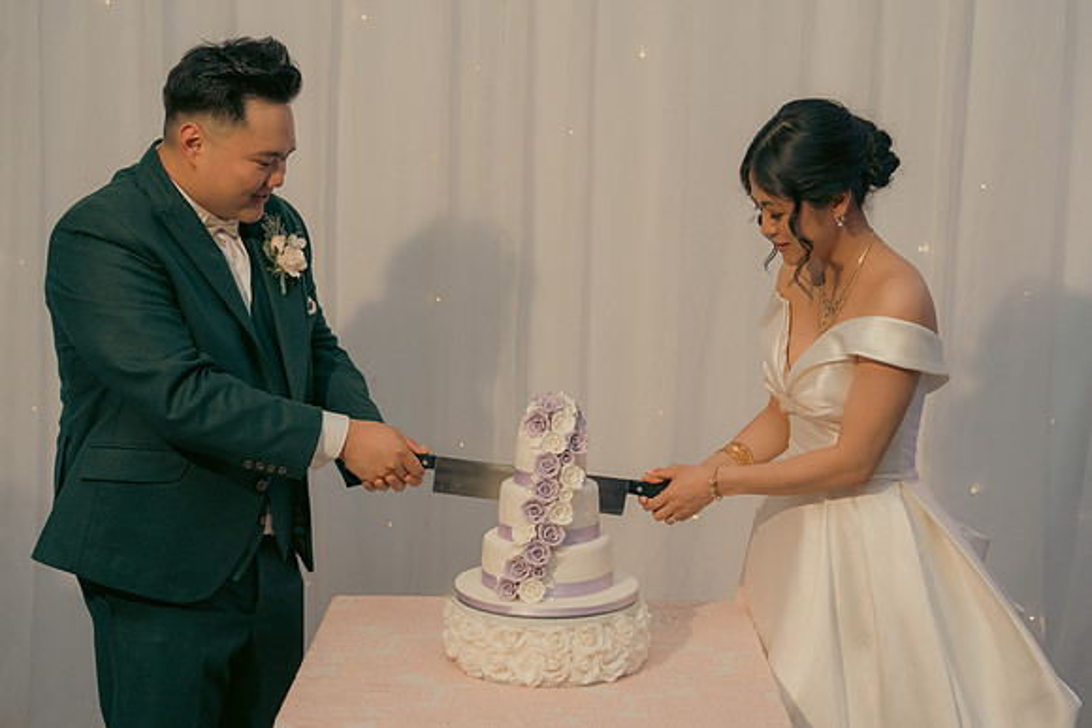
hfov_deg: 32.9
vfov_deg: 22.3
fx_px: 1851
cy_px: 364
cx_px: 546
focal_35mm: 61
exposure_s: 1/160
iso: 2000
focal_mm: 61
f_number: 3.5
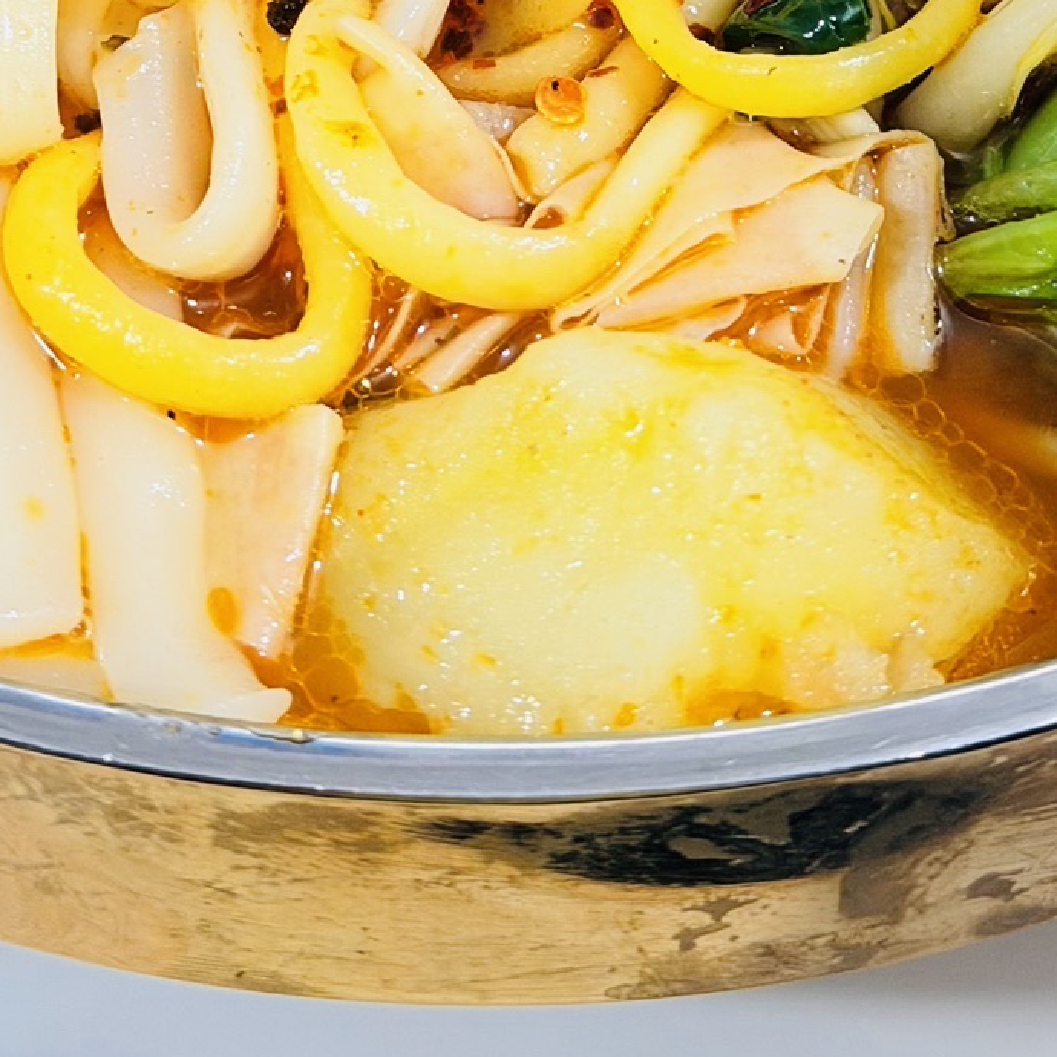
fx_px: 4249
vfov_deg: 13.6
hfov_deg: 14.2
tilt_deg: -46.5
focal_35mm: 123
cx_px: 585
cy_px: -360
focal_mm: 6.76
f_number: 1.78
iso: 125
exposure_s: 1/50
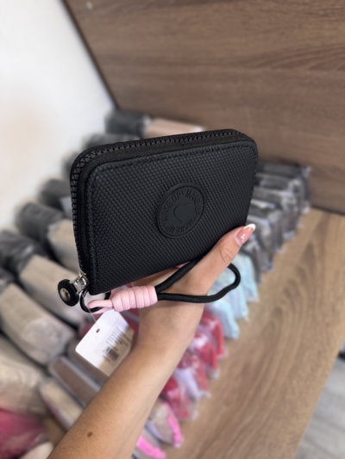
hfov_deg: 56.8
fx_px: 319
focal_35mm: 24
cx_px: 172
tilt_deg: -47.8
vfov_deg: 71.6
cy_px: 230
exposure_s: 1/50
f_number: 1.78
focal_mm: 6.76
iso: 125
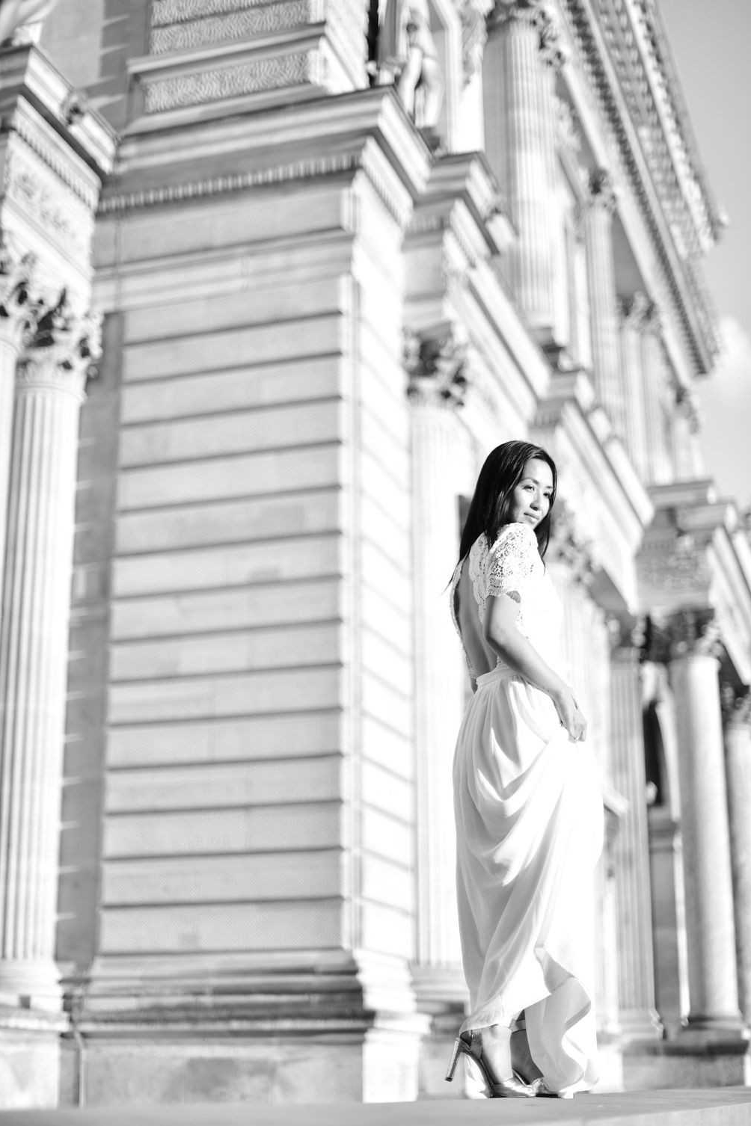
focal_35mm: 51
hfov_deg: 26.5
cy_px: 568
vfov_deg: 38.9
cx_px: 376
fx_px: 1596
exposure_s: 1/1000
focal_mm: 50
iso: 100
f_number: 1.4
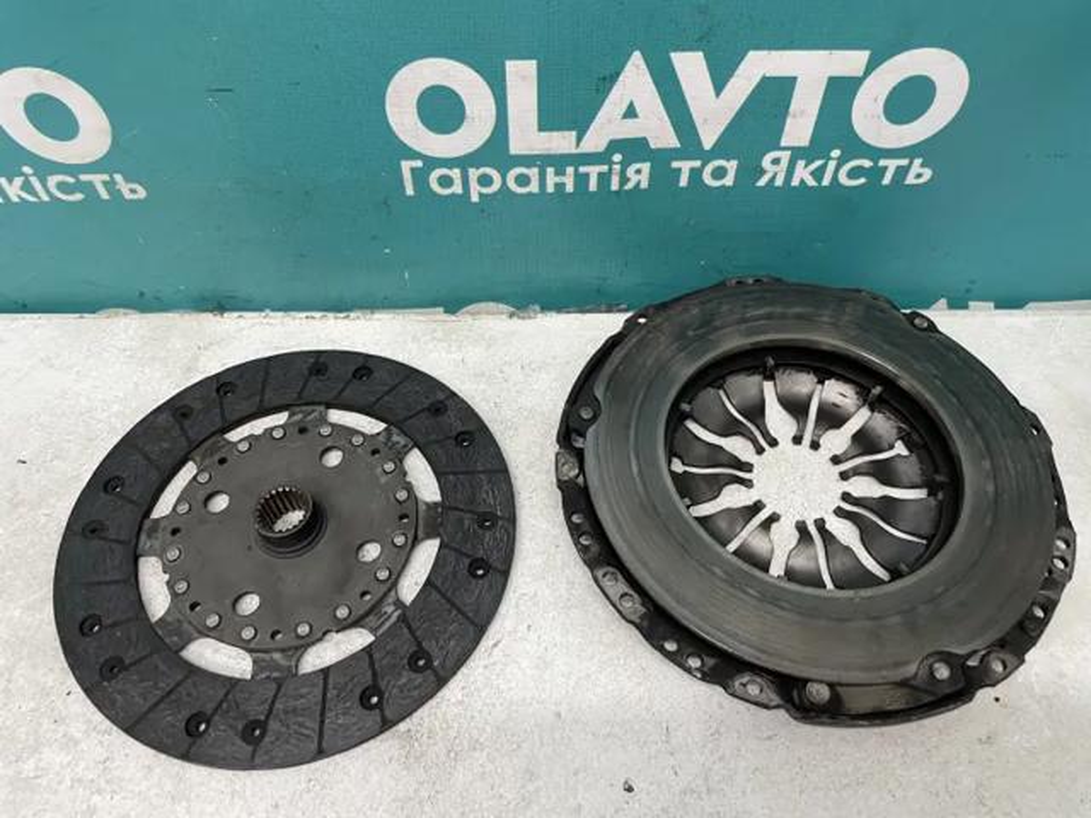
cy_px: 409
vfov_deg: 53.1
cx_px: 546
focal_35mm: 26
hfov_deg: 67.3
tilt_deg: -54.2
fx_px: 819
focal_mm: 4.2
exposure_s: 1/50
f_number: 1.6
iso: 64
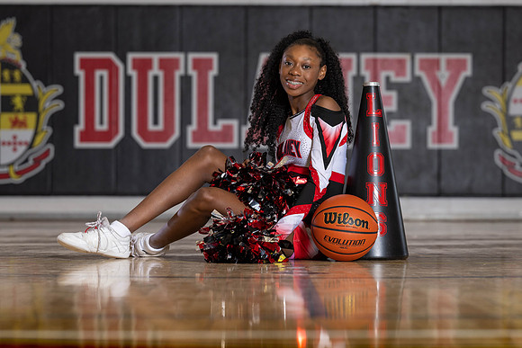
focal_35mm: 131
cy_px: 171
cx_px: 270
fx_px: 1898
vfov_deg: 10.5
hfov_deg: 15.7
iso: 160
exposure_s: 1/200
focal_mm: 98
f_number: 3.5
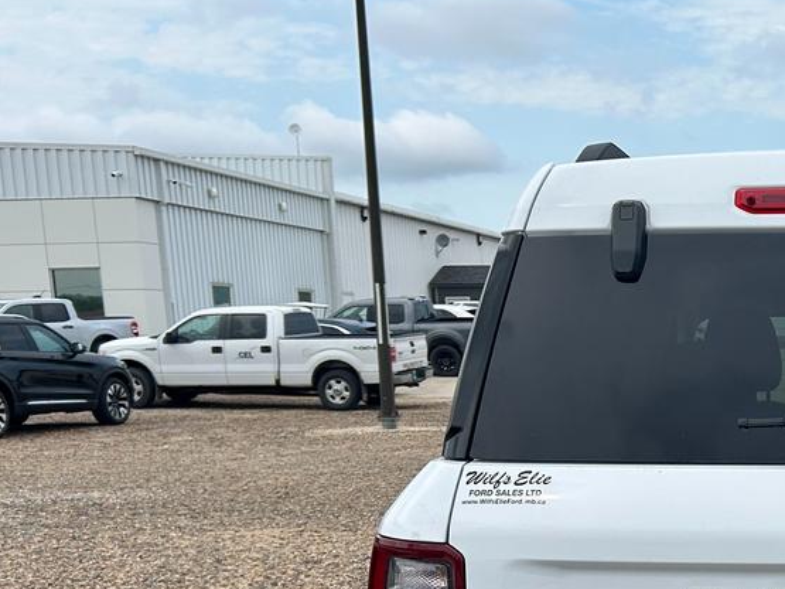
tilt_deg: -7.3
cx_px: 859
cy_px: 554
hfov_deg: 29.2
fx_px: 1360
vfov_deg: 23.6
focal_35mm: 60
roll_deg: +2.6
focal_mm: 5.7
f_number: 1.5
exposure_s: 1/3165
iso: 50
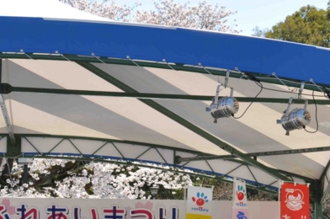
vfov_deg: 9.3
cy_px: 172
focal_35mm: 147
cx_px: 19
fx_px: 1345
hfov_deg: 13.8
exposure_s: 1/200
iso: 200
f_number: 11
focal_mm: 48
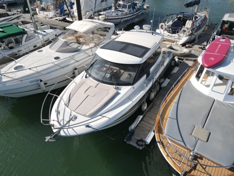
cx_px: 117
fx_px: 162
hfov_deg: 71.6
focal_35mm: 24
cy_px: 88
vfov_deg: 56.9
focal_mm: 4.5
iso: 110
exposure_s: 1/725
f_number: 2.8
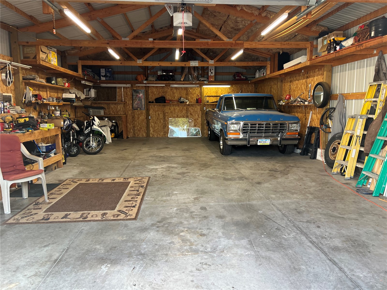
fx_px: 291
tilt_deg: -7.2
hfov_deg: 67.3
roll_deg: +1.0
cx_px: 194
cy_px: 145
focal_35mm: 26
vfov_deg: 53.1
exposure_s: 1/120
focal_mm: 5.7
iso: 125
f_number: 1.5
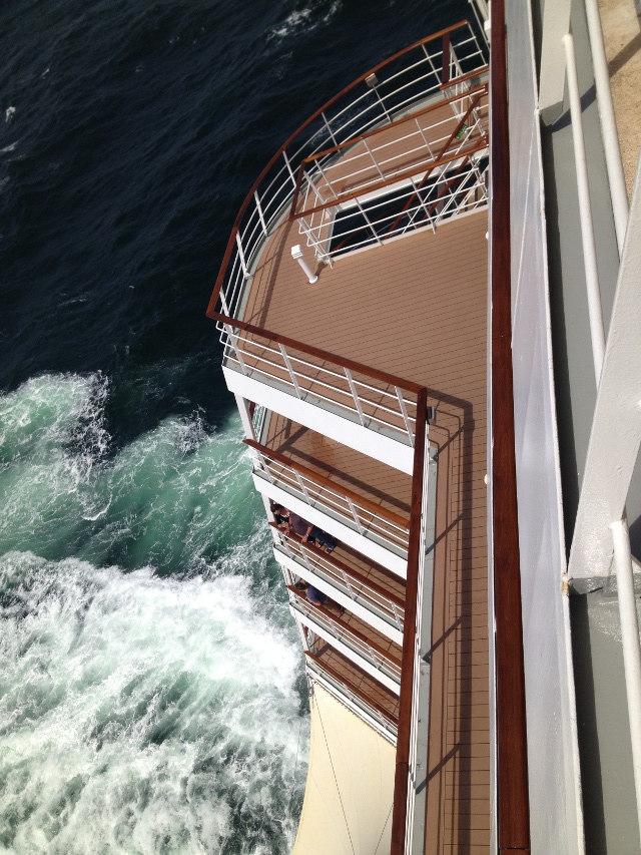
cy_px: 428
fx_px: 864
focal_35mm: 35
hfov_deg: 40.7
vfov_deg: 52.6
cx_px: 320
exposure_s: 1/4255
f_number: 2.4
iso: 50
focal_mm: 4.28
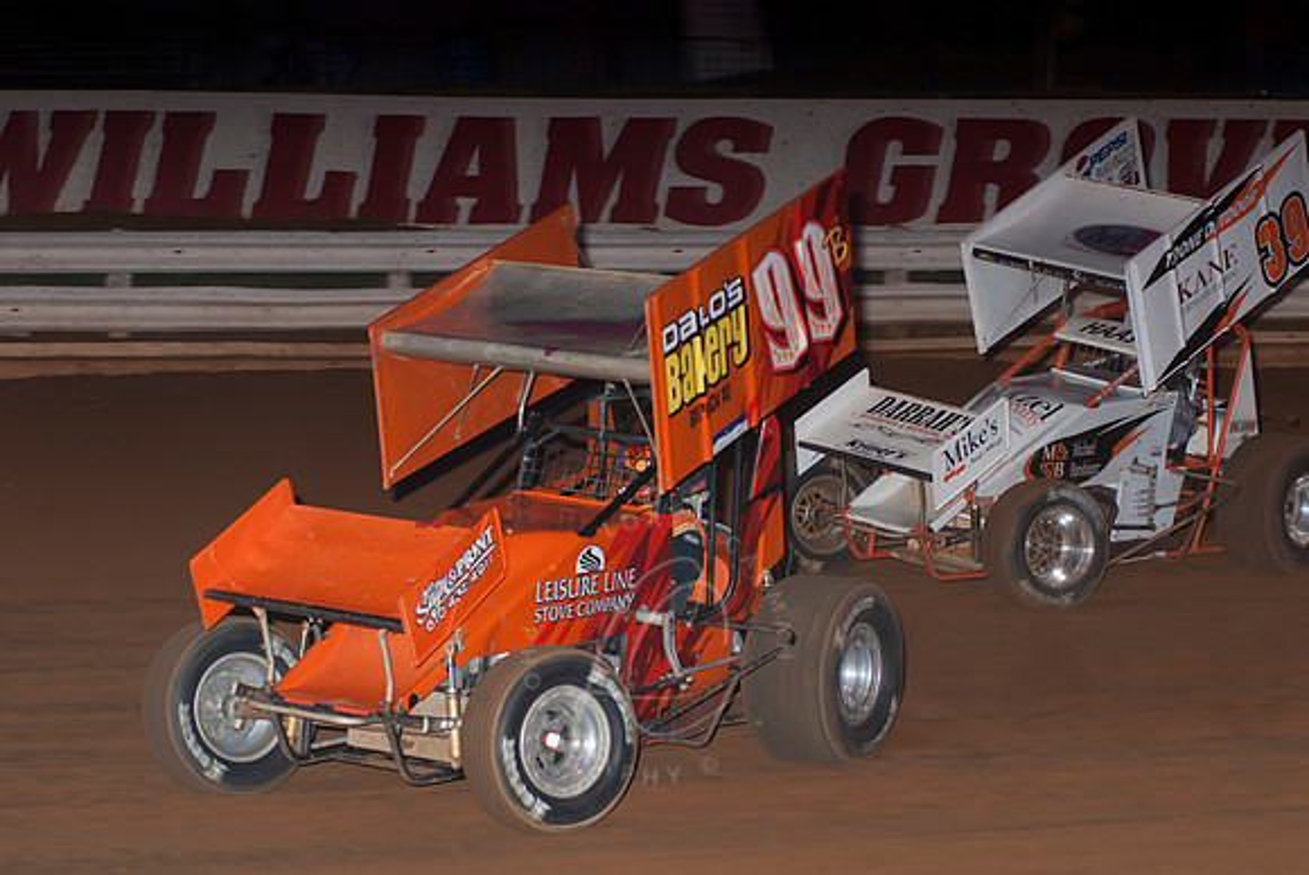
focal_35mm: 120
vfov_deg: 11.4
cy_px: 438
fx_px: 4368
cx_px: 654
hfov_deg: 17.0
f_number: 4
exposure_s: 1/400
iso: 200
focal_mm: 80
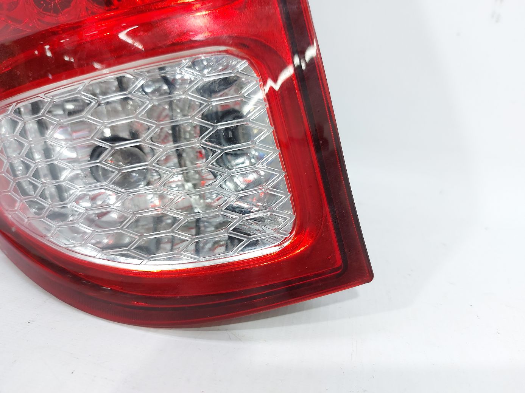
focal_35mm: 24
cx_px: 262
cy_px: 196
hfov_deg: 71.6
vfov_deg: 56.8
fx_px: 364
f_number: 1.8
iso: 100
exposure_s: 1/50
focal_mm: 5.23
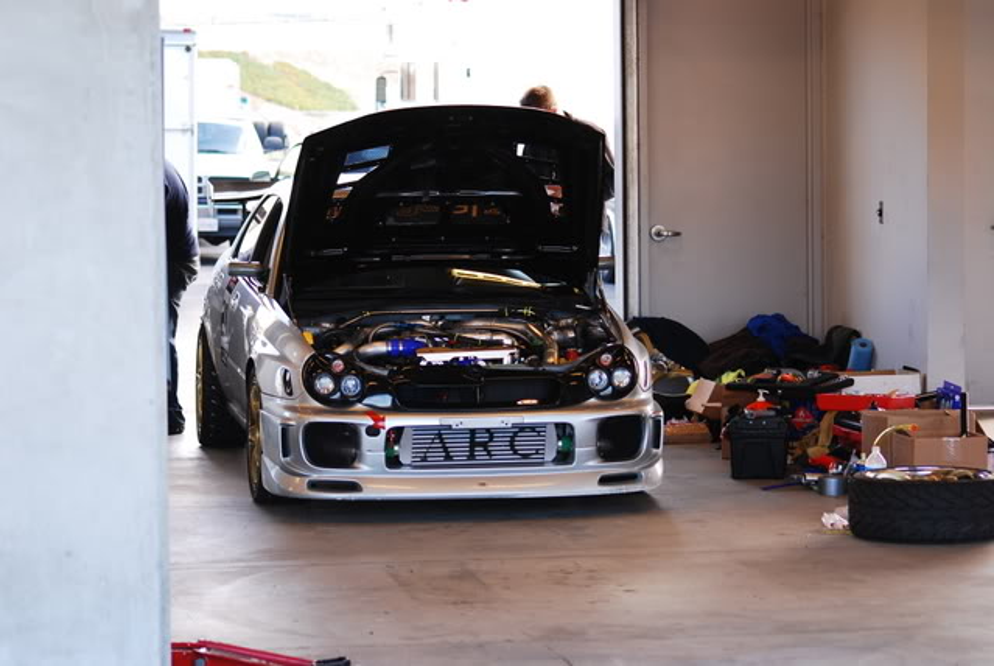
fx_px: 3401
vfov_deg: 11.2
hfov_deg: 16.6
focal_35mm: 123
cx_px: 497
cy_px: 333
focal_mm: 82
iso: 100
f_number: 4
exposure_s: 1/50
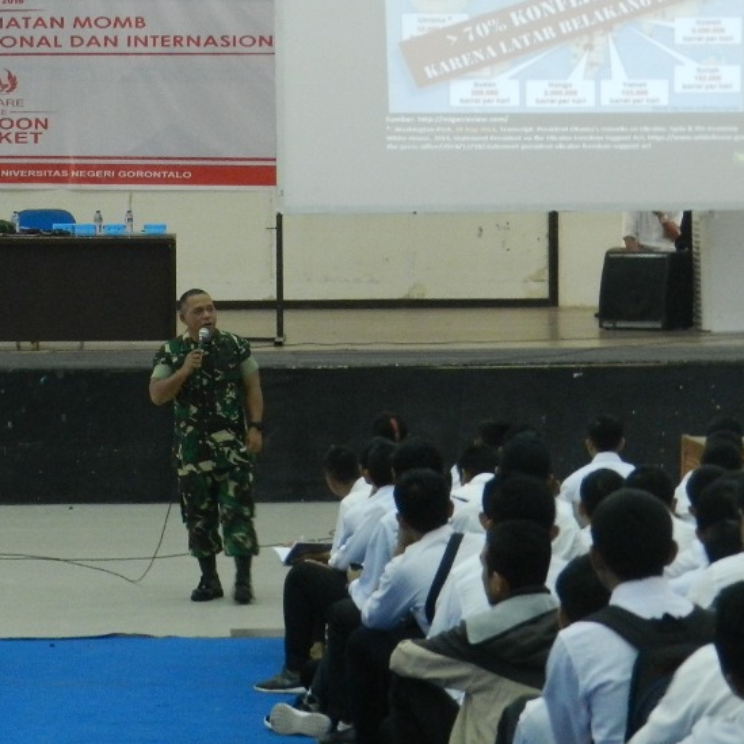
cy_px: 232
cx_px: 84
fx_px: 4012
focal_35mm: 165
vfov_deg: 10.6
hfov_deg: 10.5
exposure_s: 1/15
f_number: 4.6
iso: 800
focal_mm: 17.7
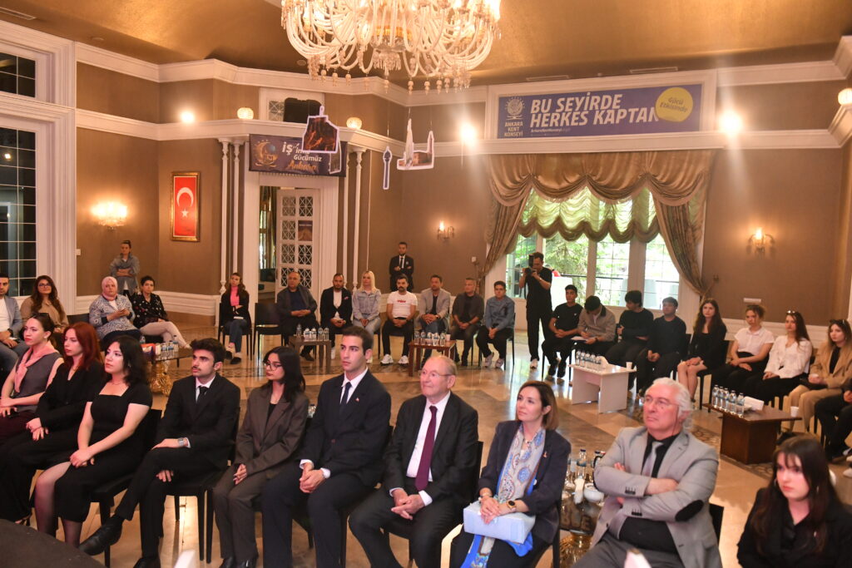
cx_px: 426
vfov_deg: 46.4
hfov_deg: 65.5
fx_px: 663
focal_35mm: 28
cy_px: 284
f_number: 4.5
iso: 3200
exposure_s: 1/250
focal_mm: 28
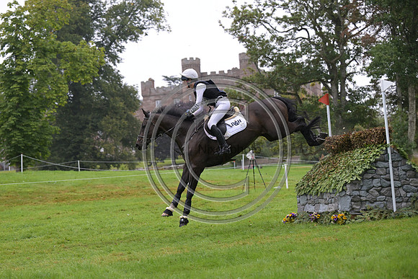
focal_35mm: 88
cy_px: 140
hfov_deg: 23.1
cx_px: 209
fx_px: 1022
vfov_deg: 15.5
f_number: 4
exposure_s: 1/1250
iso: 560
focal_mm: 88
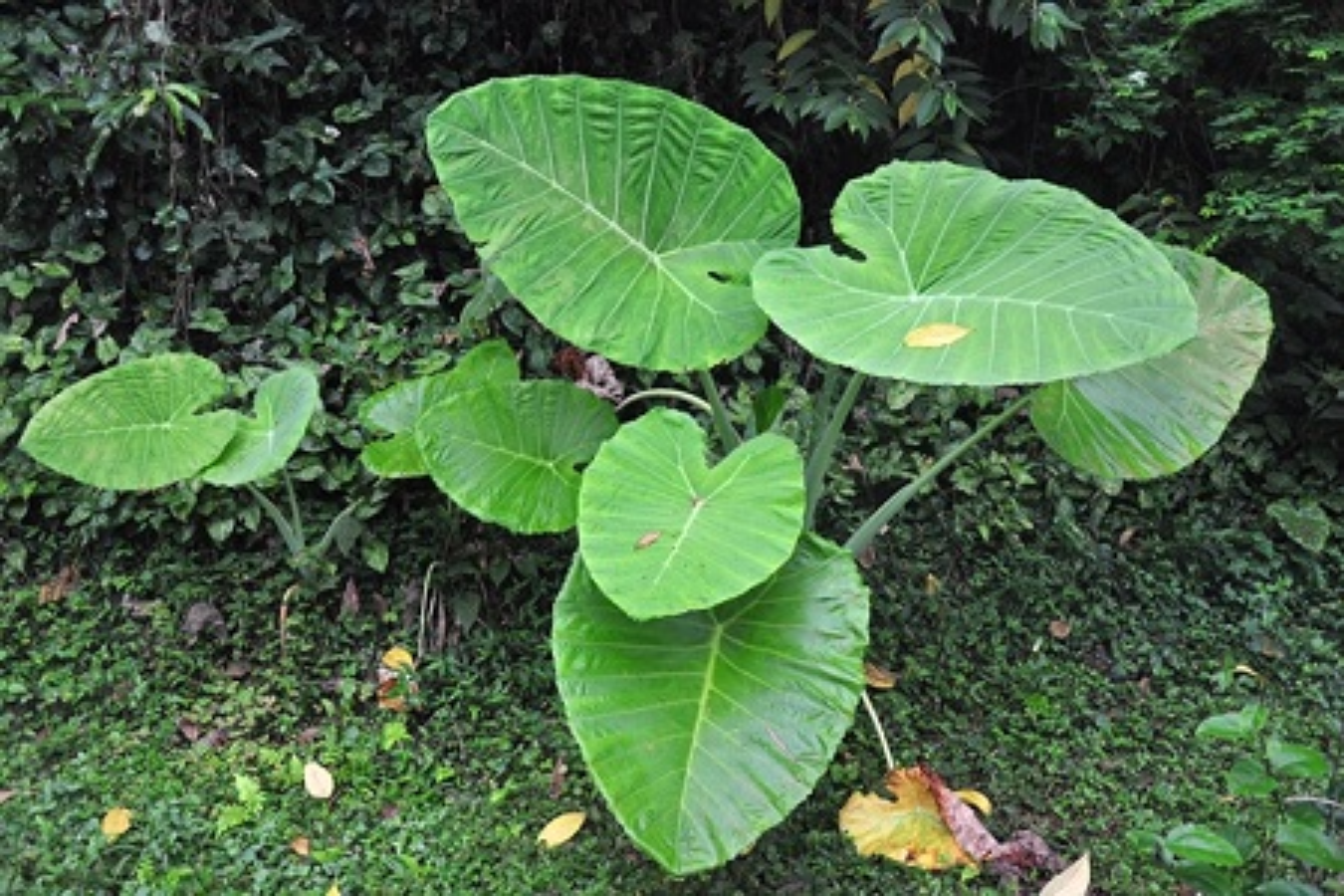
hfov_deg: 67.4
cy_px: 448
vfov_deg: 47.9
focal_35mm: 27
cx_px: 672
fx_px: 1008
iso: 640
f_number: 3.5
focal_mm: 18
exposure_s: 1/250
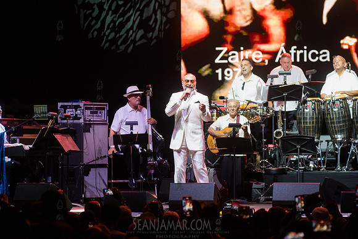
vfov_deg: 6.9
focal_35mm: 200
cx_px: 179
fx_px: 1989
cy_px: 120
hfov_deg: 10.3
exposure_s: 1/500
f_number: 4
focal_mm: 200
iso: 4000
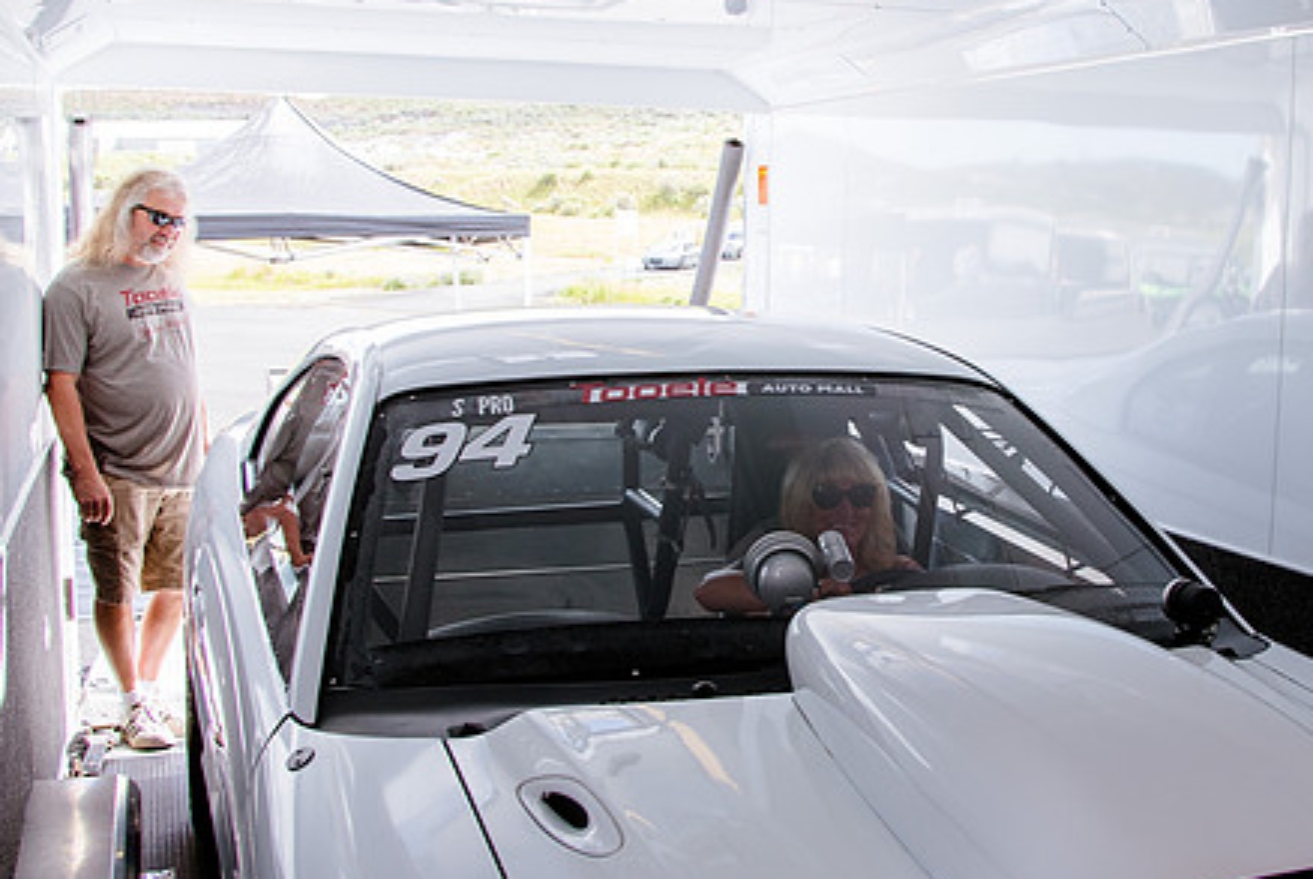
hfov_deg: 44.8
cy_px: 345
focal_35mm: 43
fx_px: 1570
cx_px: 871
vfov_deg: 31.2
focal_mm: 18
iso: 200
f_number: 5
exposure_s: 1/200
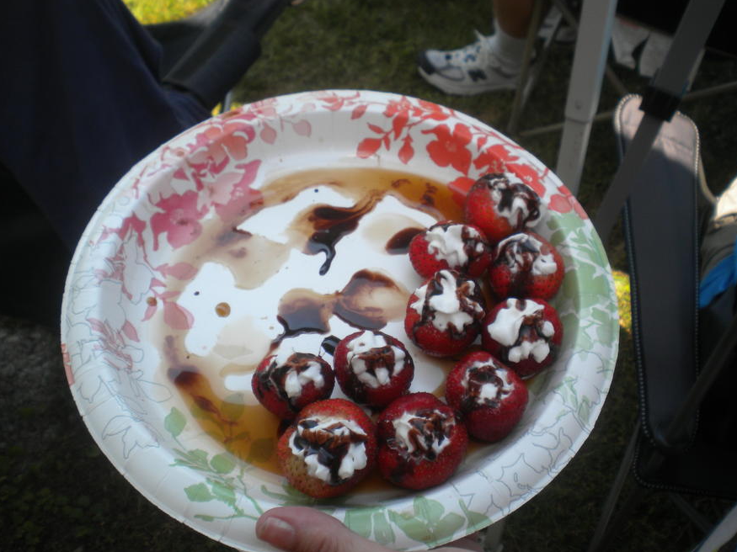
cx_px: 374
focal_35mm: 36
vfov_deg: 39.6
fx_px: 766
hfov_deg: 51.4
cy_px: 281
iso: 80
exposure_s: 1/168
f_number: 4.6
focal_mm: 6.3
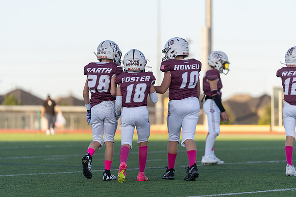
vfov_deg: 6.9
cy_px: 98
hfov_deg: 10.3
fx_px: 1645
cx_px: 148
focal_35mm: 200
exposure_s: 1/1250
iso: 250
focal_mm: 200
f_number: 2.8
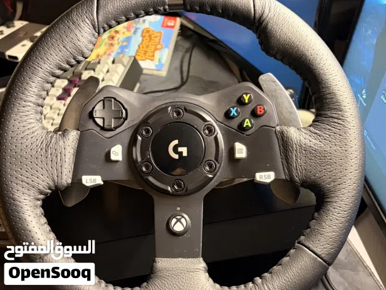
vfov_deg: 51.3
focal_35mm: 27
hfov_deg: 65.3
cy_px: 149
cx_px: 189
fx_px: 301
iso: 500
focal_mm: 5.96
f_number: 1.6
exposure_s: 1/40
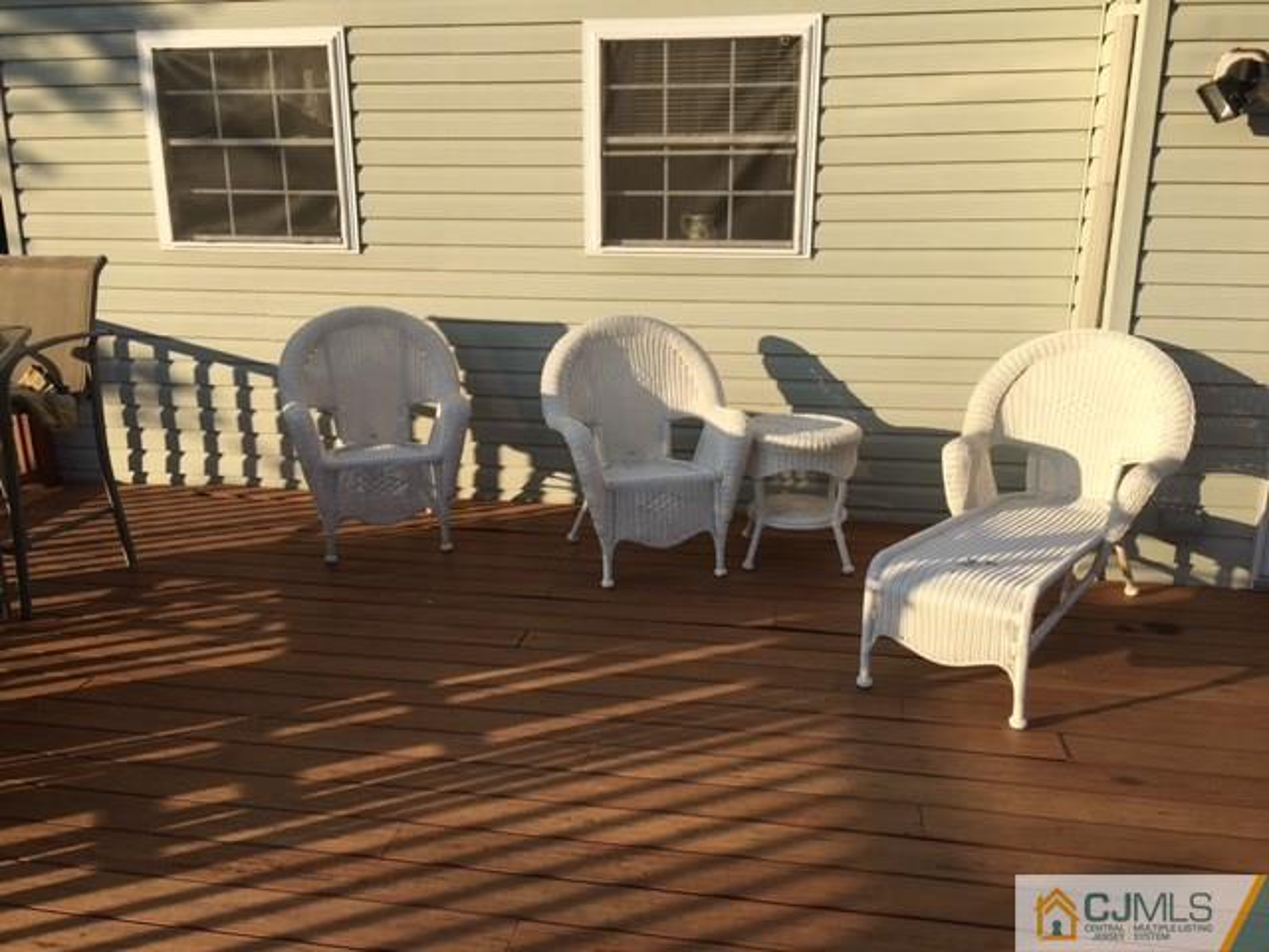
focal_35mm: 29
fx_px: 1063
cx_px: 634
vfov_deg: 48.2
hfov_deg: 61.7
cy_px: 476
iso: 25
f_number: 2.2
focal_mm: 4.15
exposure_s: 1/1148
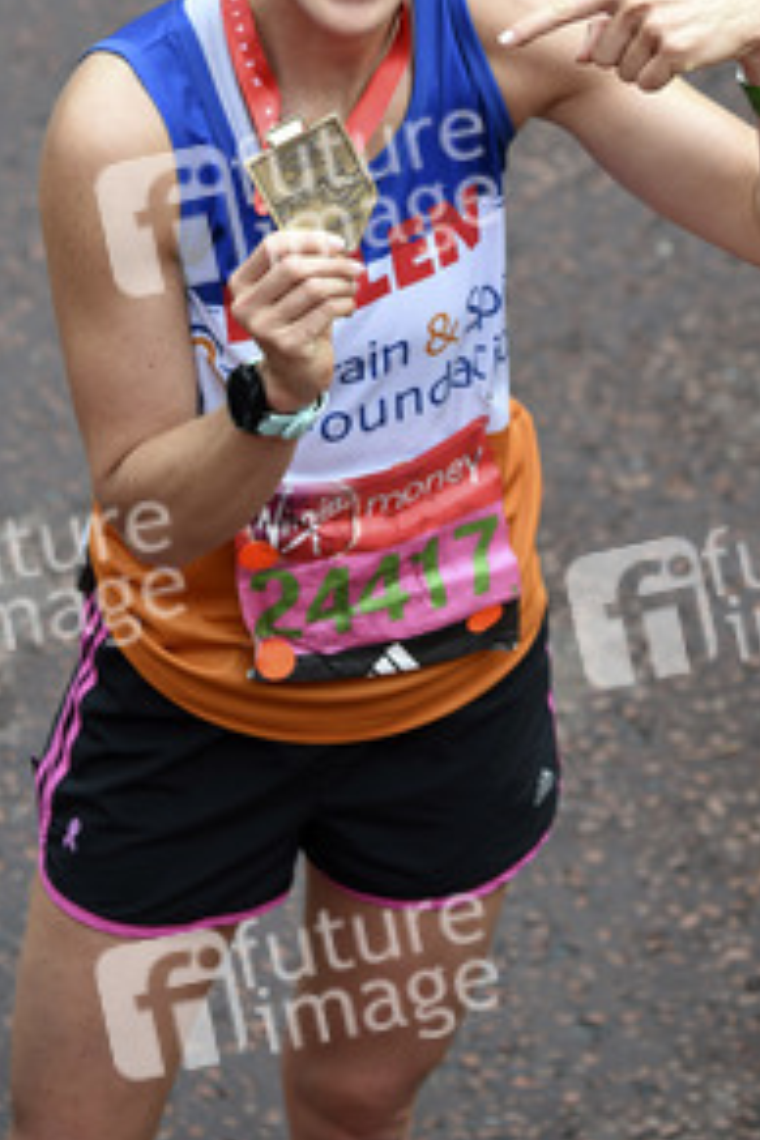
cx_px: 413
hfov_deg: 5.4
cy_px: 400
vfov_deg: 8.1
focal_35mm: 254
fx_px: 8043
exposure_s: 1/400
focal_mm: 185
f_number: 5.6
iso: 400
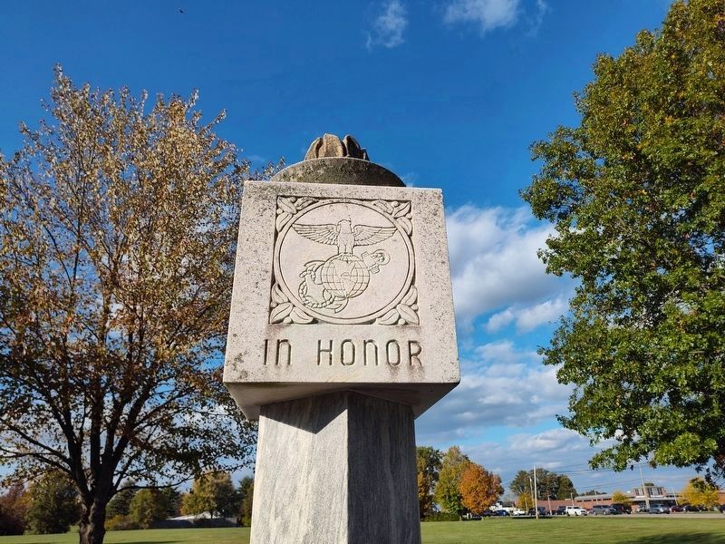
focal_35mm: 23
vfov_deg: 58.9
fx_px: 482
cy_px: 272
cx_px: 362
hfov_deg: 73.9
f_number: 1.8
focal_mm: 5.56
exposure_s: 1/1648
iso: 100
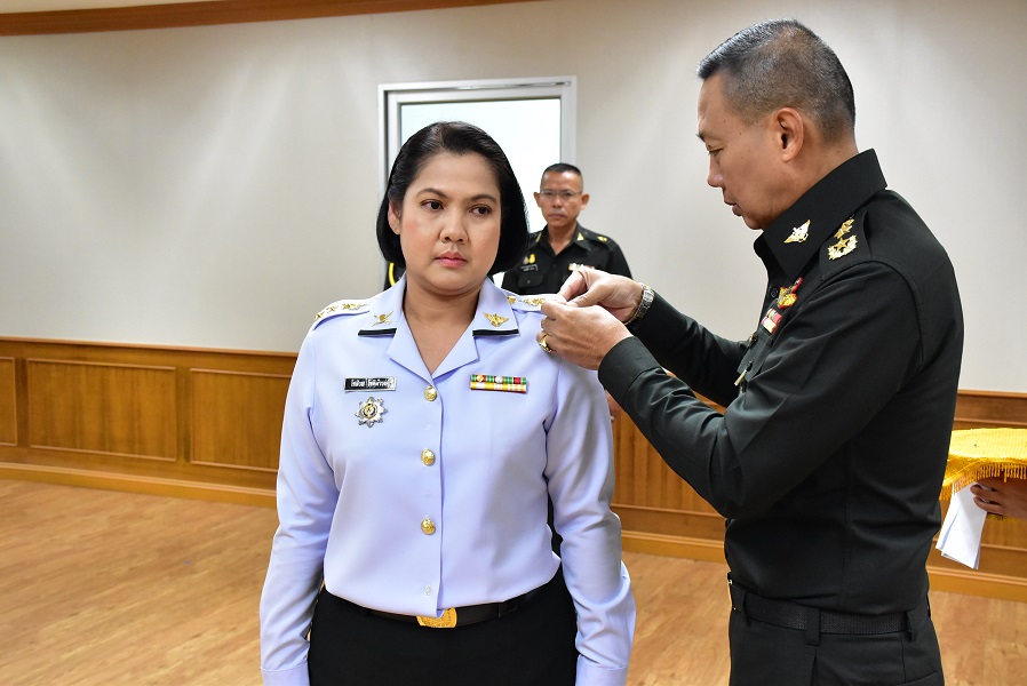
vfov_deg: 33.1
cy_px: 343
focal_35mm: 40
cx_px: 514
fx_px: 1156
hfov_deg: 47.9
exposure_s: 1/80
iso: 4000
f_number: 5.6
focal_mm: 27
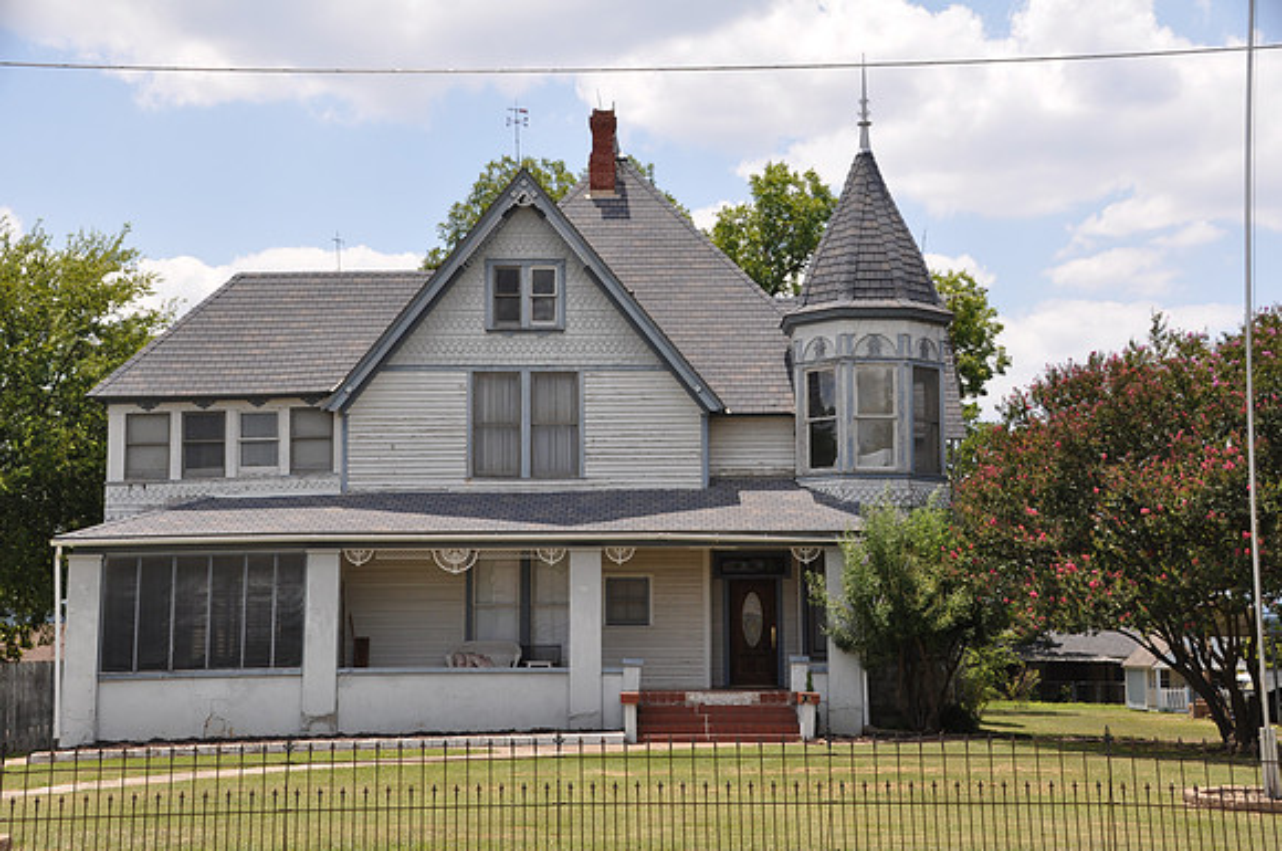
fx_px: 2027
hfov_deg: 35.1
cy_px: 426
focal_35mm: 57
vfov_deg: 23.7
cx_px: 641
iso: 200
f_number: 8
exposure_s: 1/250
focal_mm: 38
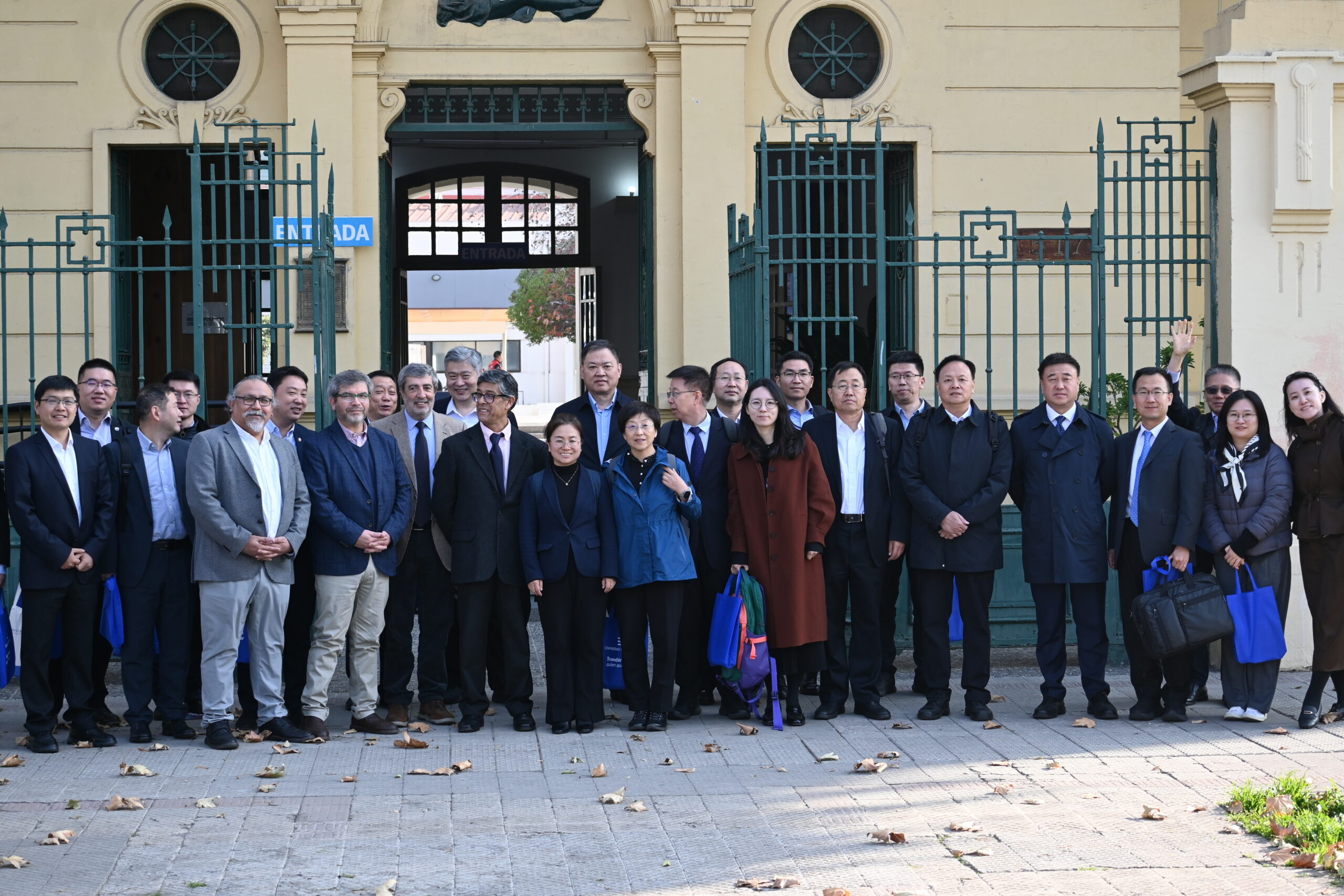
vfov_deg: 18.2
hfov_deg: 27.0
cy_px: 448
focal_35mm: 75
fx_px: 2800
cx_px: 672
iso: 200
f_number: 4.5
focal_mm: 50
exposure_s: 1/250
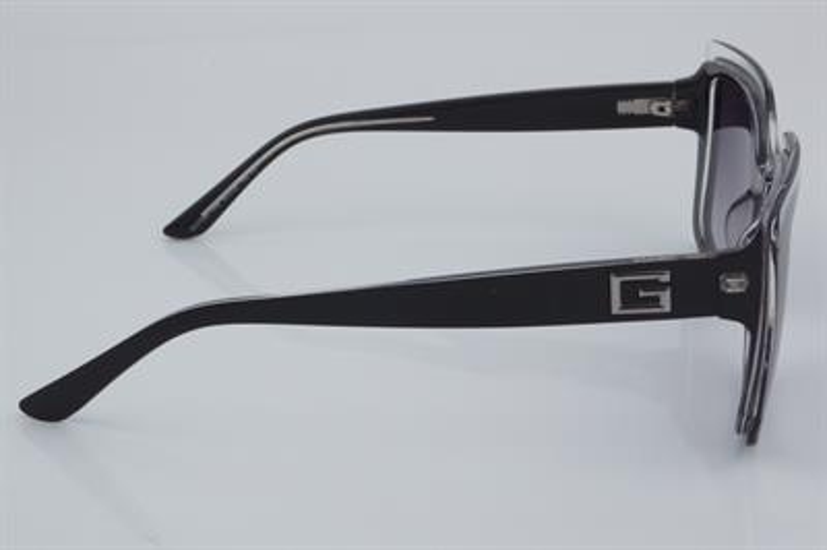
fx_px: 1721
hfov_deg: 27.0
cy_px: 275
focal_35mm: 75
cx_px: 414
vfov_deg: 18.2
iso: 100
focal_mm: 50
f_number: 32
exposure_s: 1/4
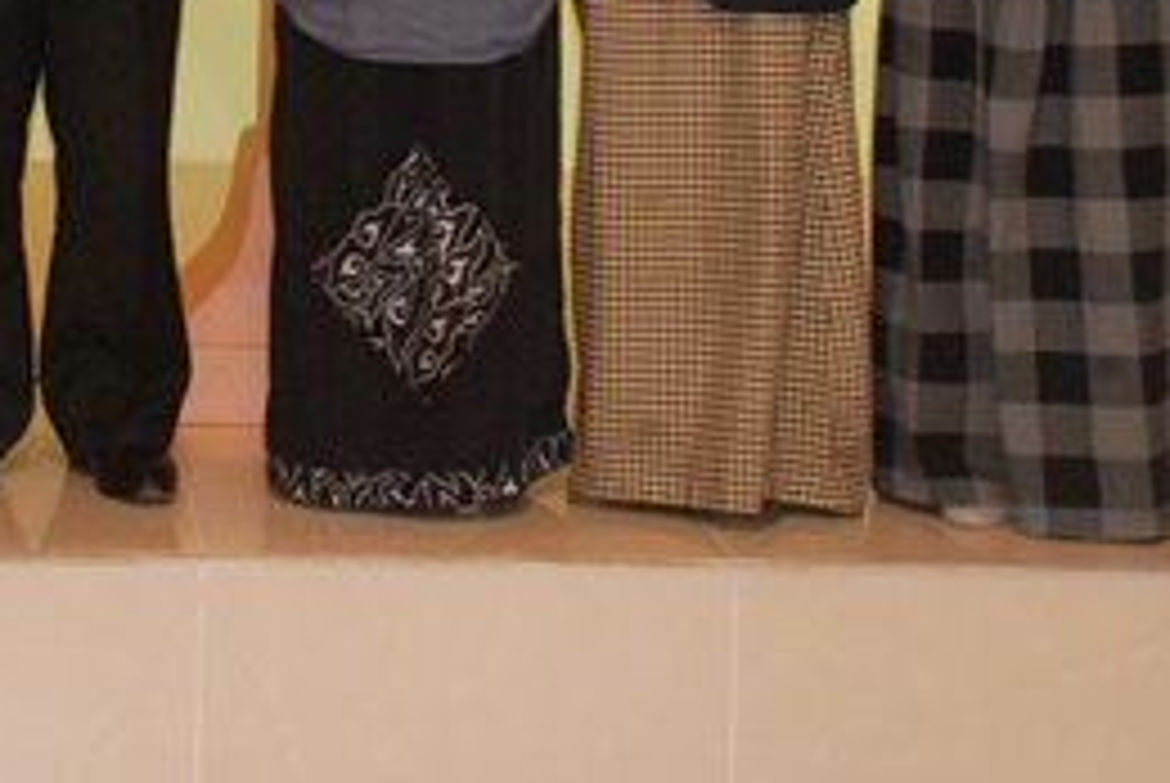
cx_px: 198
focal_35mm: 120
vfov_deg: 11.1
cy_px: -338
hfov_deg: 16.9
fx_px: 3904
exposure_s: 1/30
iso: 1000
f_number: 5.6
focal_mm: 26
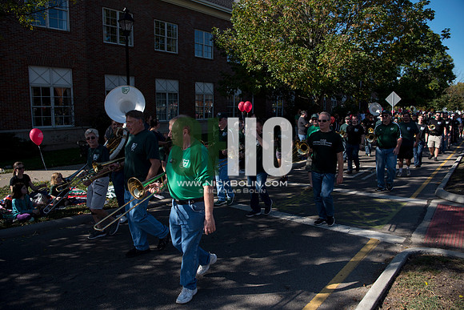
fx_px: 309
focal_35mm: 24
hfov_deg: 73.7
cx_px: 232
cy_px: 155
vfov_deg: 53.2
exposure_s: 1/1600
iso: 250
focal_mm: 24
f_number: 4.5
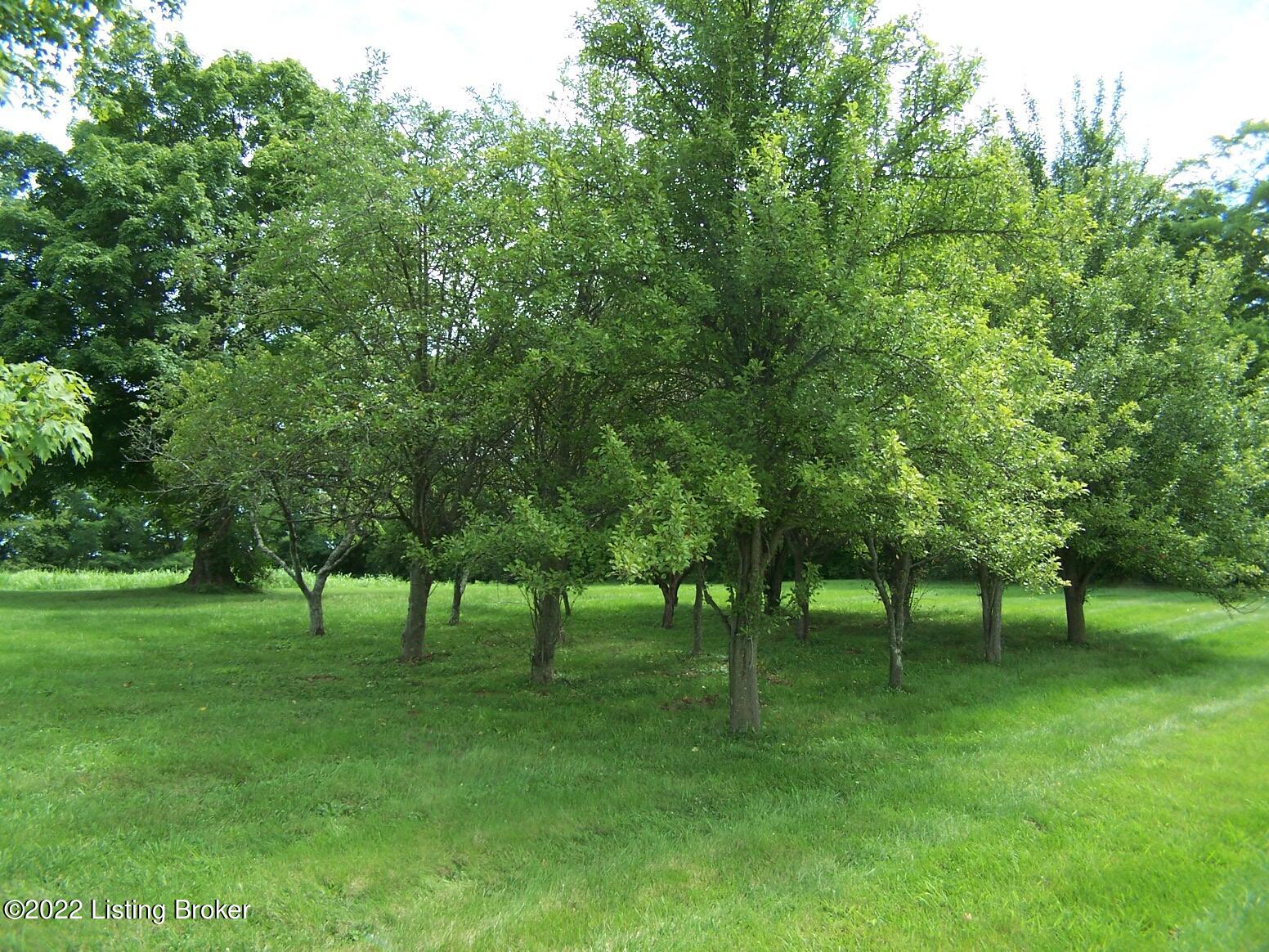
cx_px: 634
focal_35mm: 38
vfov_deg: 37.7
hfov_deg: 49.0
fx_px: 1393
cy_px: 476
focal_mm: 6.3
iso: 80
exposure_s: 1/350
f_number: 2.8
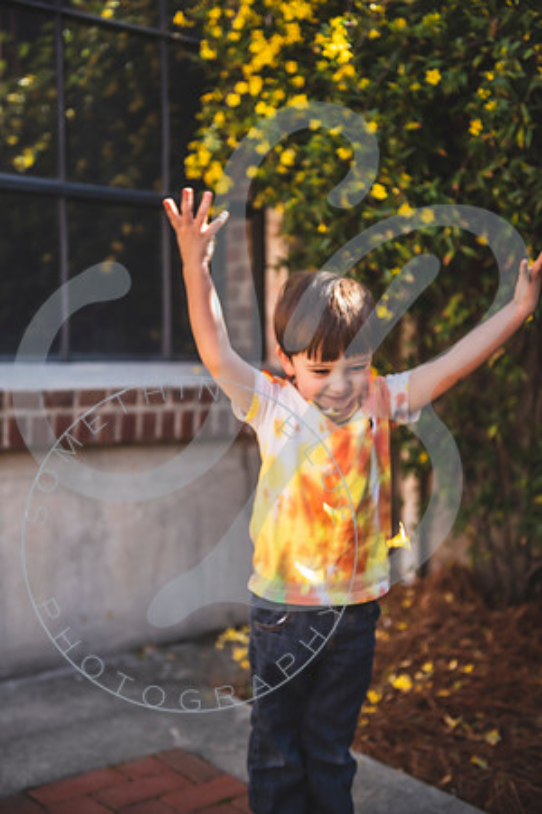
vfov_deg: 41.1
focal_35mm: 48
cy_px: 407
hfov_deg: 28.1
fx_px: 1084
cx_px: 271
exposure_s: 1/250
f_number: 2.8
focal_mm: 48
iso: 100
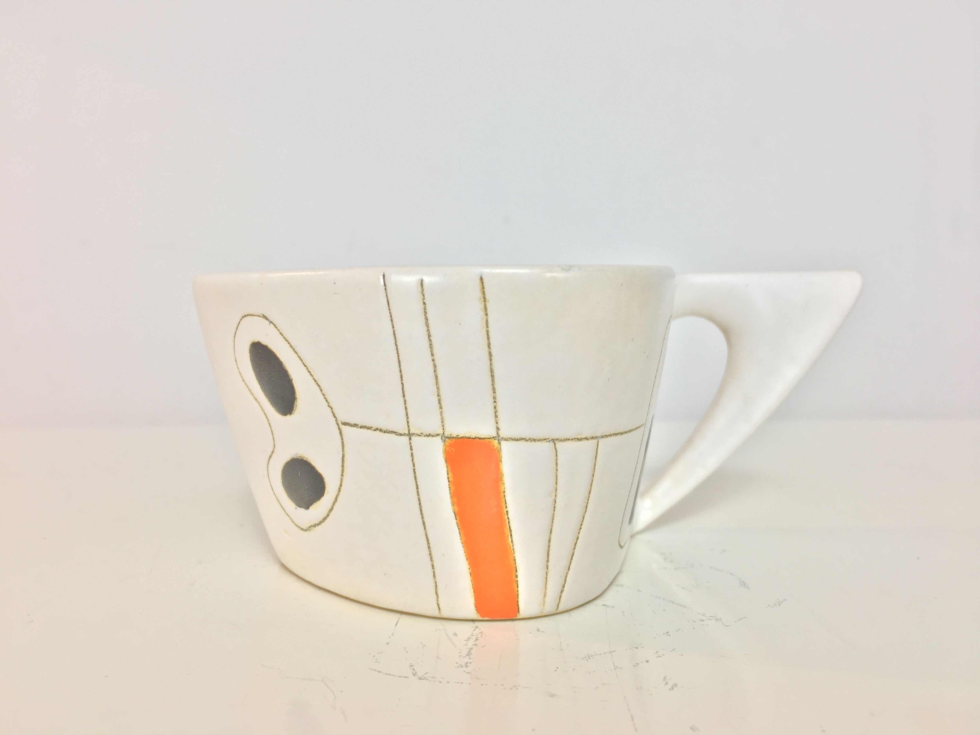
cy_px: 368
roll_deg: +0.2
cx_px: 490
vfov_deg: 48.2
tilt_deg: -3.2
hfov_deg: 61.7
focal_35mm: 29
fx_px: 821
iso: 32
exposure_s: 1/50
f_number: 2.2
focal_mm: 4.15
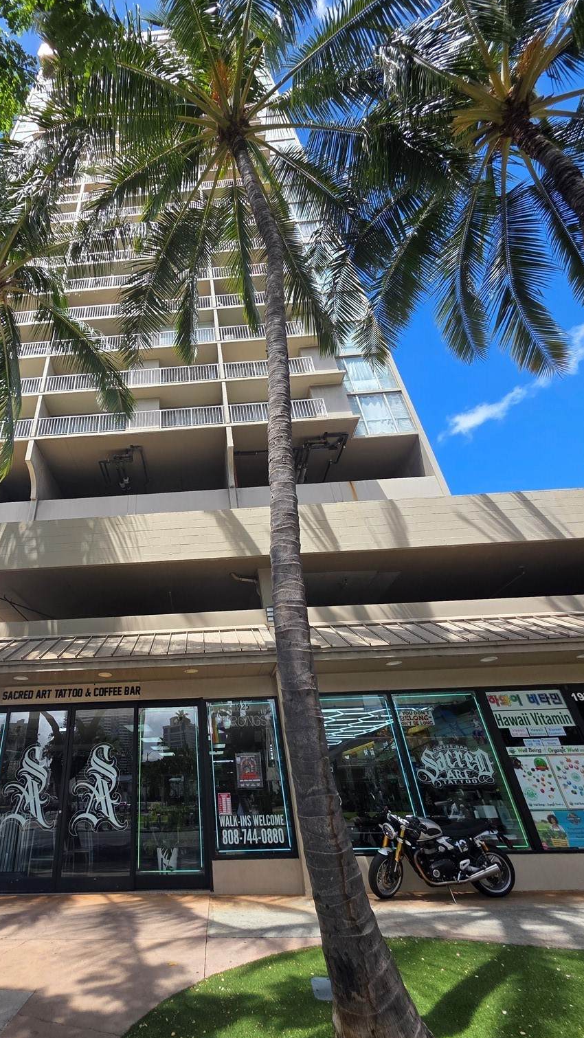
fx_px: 413
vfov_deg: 103.0
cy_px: 531
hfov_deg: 67.8
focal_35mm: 15
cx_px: 177
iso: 40
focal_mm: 2.2
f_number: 1.9
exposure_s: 1/724
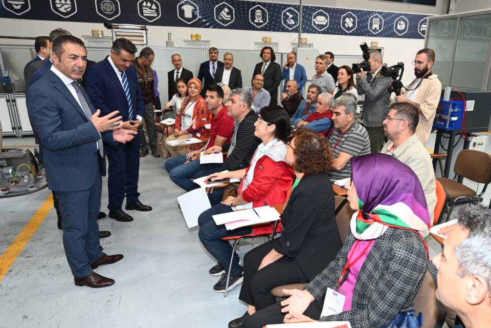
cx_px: 288
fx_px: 341
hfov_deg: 70.9
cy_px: 171
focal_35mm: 25
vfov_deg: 51.3
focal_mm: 20
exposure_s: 1/60
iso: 1400
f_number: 6.3
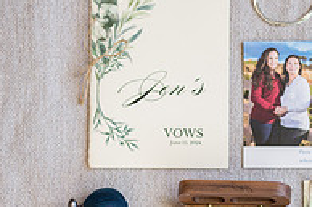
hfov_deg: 17.5
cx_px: 239
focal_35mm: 116
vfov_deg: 11.7
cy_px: 177
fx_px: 1004
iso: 320
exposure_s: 1/1250
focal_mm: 50
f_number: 1.2
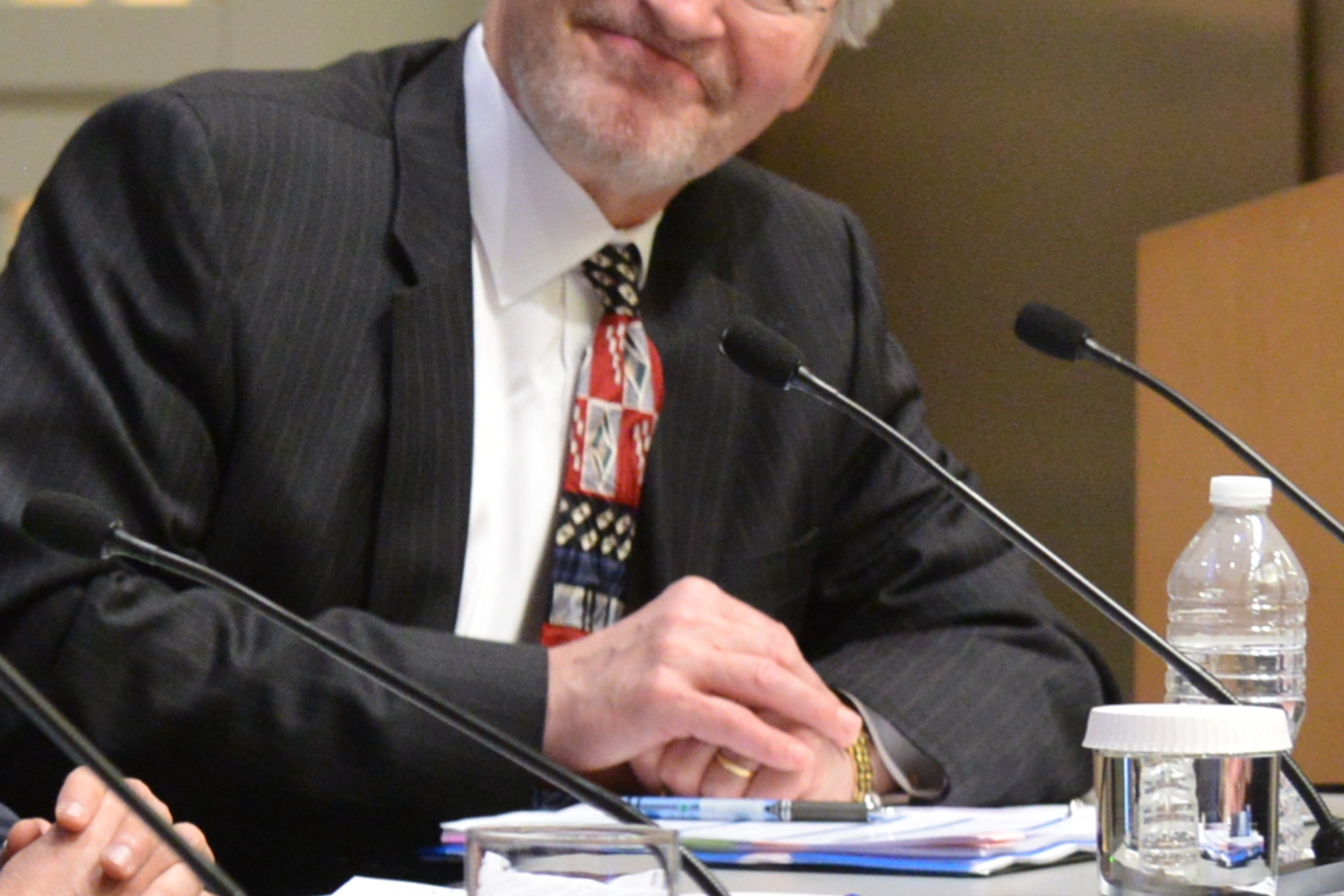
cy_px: 293
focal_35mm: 357
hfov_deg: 5.7
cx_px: -1196
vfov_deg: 3.9
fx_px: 13327
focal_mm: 90
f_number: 4.5
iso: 3200
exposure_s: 1/80
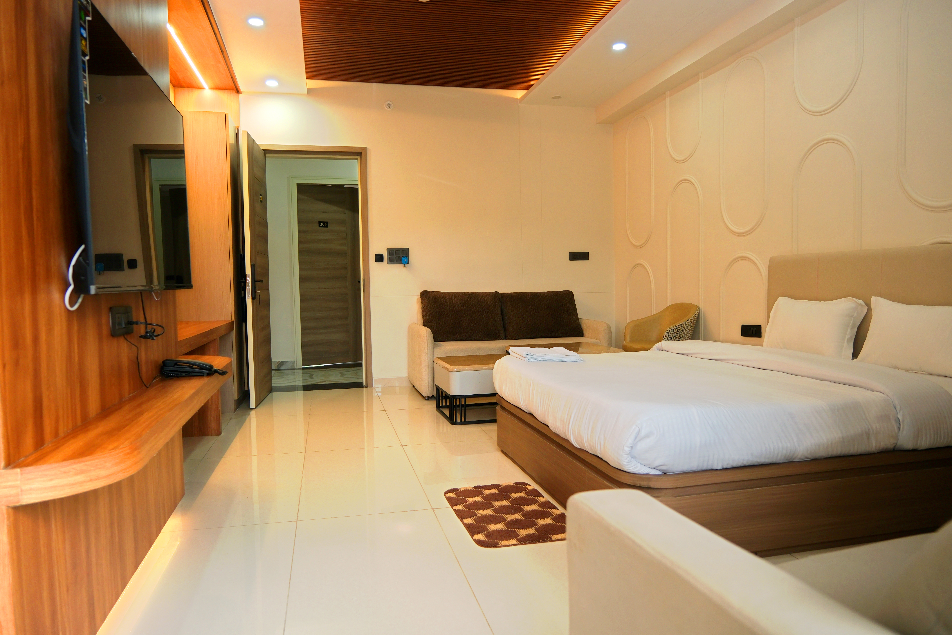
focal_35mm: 24
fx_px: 635
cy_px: 318
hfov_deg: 73.7
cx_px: 476
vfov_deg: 53.1
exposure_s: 1/100
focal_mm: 16
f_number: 2.8
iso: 320
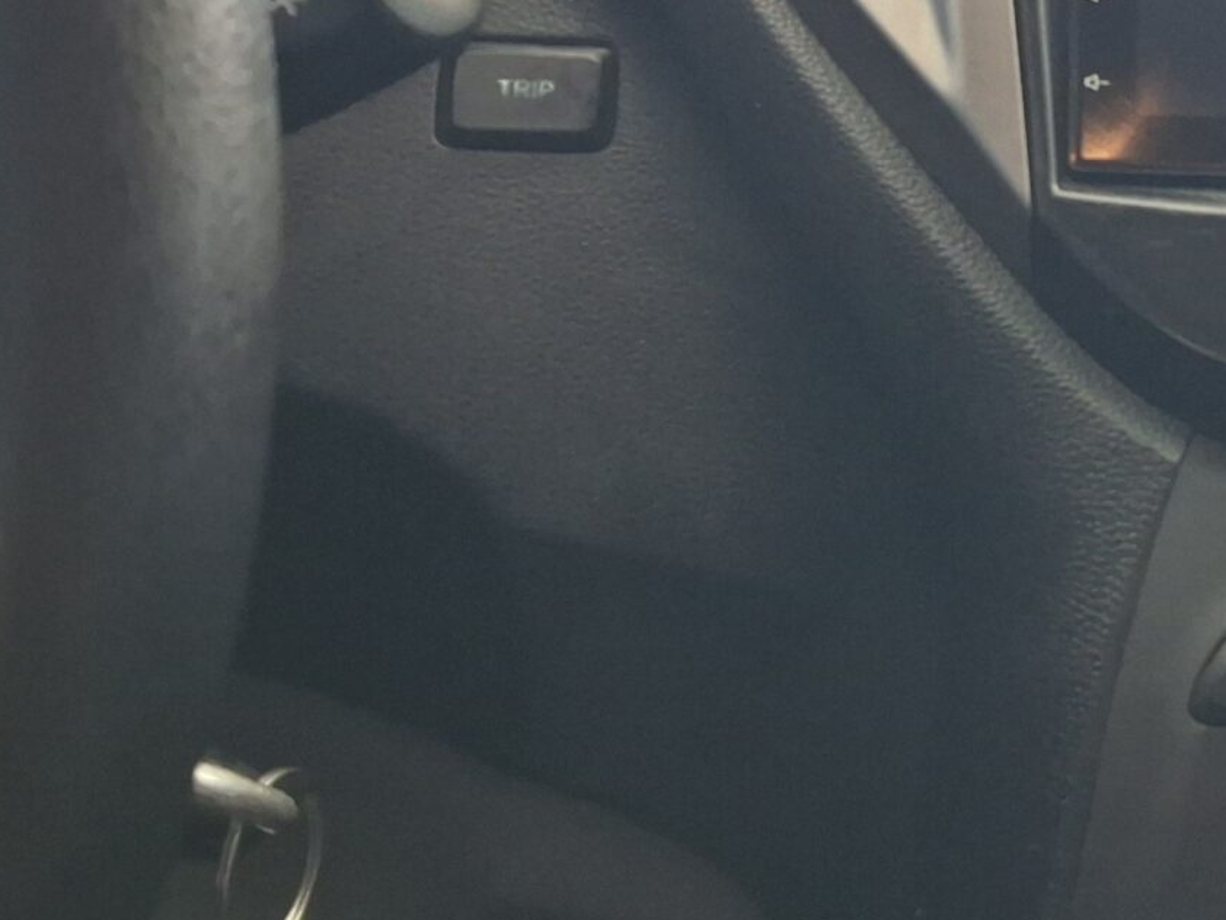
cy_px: 230
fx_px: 2692
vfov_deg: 19.3
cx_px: 1369
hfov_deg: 23.9
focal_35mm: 76
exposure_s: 1/100
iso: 200
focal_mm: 4.69
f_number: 1.8
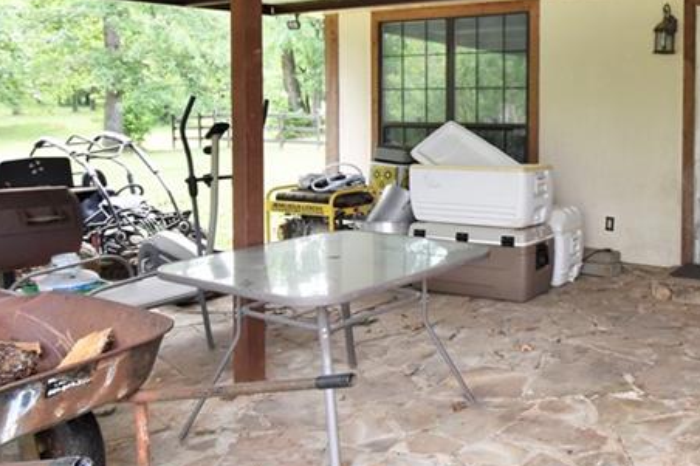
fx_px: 661
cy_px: 124
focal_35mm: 34
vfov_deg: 38.0
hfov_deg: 51.4
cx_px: 585
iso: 560
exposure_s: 1/125
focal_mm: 10
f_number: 5.6
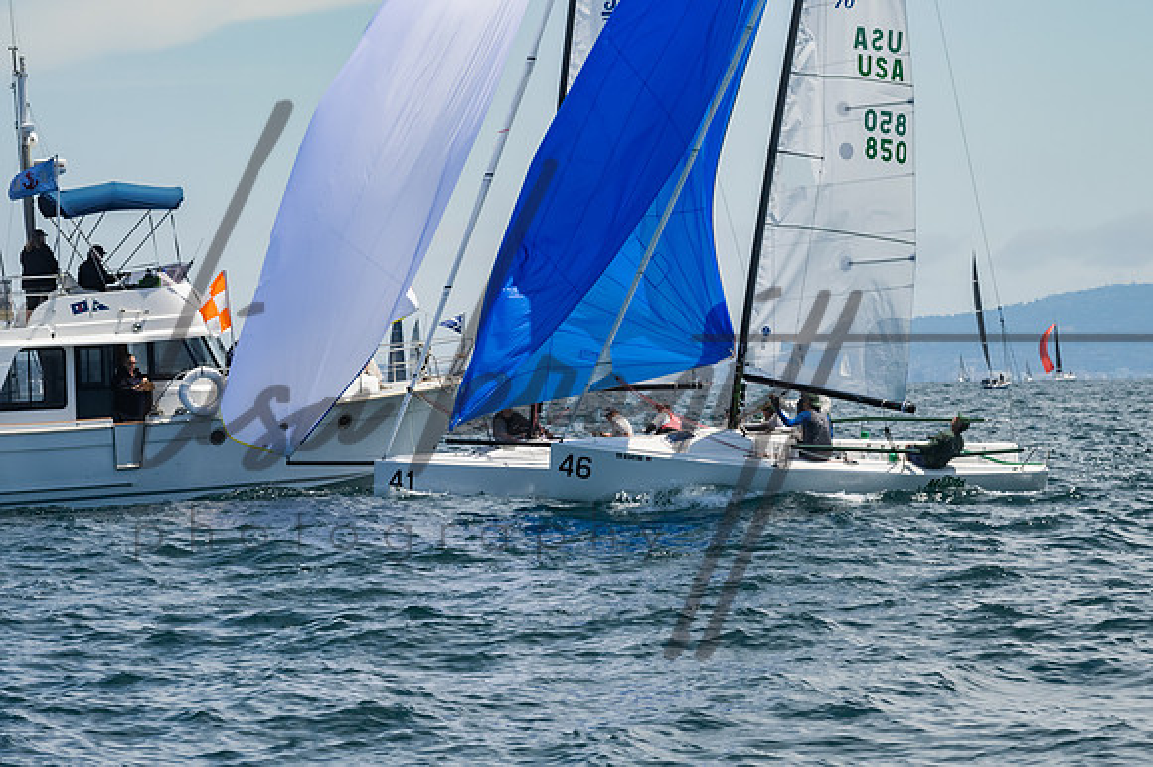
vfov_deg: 7.0
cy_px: 384
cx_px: 576
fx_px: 6242
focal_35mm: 195
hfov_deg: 10.6
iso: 640
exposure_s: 1/1000
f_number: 14
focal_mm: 130
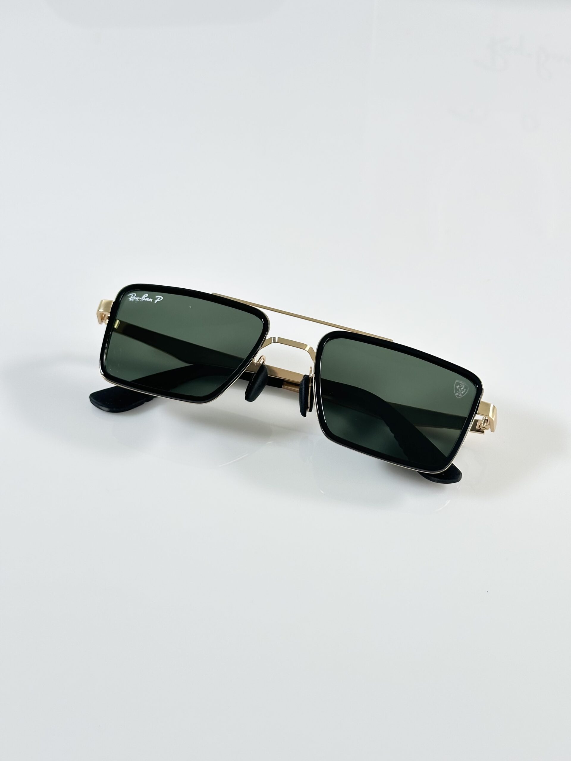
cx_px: 286
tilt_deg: -46.4
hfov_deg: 30.3
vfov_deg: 39.7
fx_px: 1056
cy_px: 380
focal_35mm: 48
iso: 64
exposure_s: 1/100
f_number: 1.78
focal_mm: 6.86
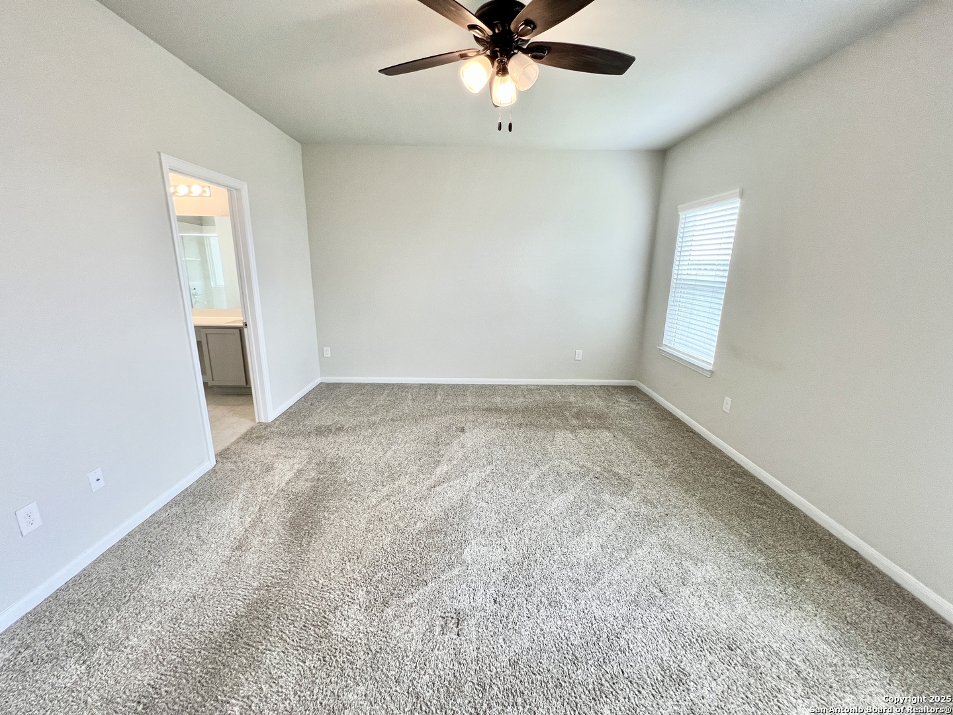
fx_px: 358
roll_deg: -1.7
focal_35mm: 13
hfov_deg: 106.2
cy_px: 358
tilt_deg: -14.3
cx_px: 476
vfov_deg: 89.9
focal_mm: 1.57
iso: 200
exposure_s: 1/120
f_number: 1.8
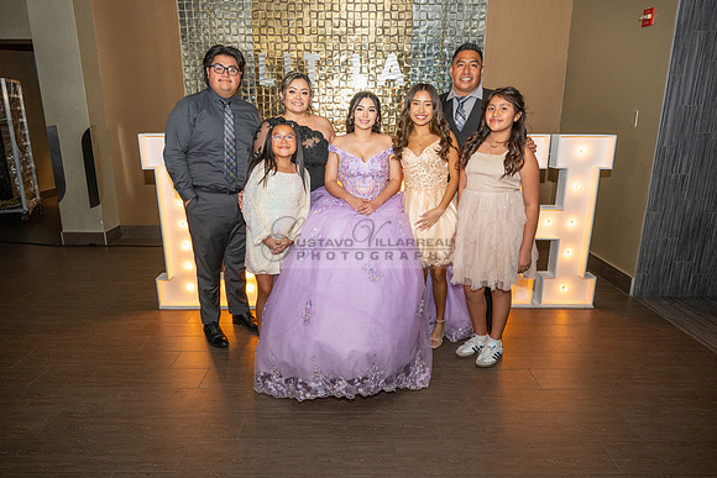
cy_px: 239
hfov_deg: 73.7
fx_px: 478
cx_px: 358
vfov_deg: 53.2
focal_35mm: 24
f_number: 5
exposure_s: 1/125
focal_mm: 24
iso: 640
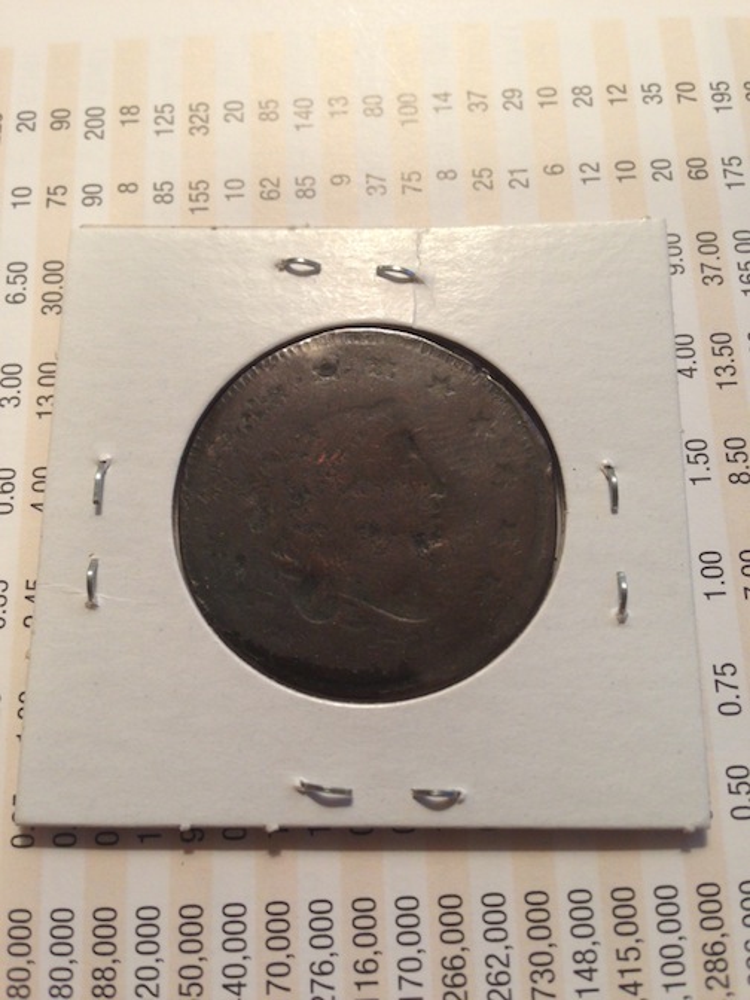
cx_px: 375
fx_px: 953
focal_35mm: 33
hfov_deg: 42.9
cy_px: 500
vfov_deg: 55.4
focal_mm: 4.13
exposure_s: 1/20
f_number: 2.4
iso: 80
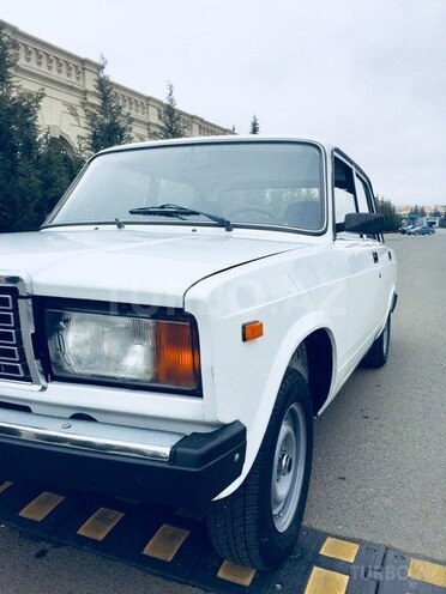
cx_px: 223
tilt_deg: -9.1
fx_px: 498
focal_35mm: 29
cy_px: 297
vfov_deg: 61.7
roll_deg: +0.9
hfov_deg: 48.2
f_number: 2.2
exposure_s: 1/377
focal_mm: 4.15
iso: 32
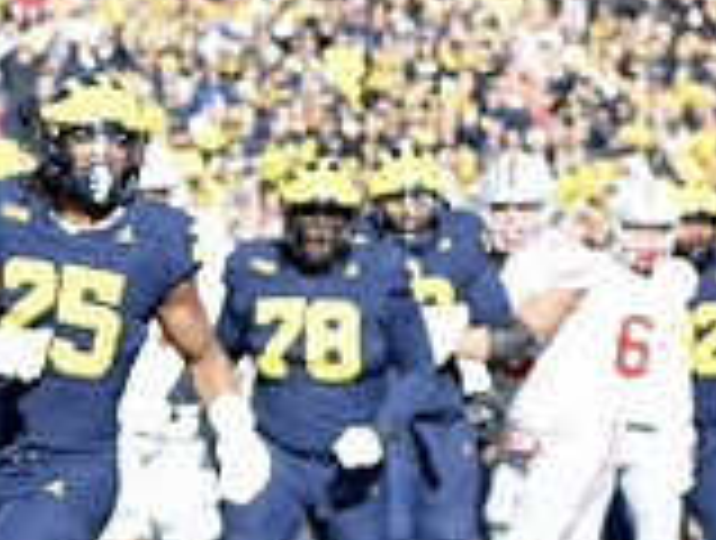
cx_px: 964
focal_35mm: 577
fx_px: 11962
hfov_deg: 3.4
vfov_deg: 2.6
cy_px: 4
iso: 500
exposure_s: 1/1250
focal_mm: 110
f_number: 4.8
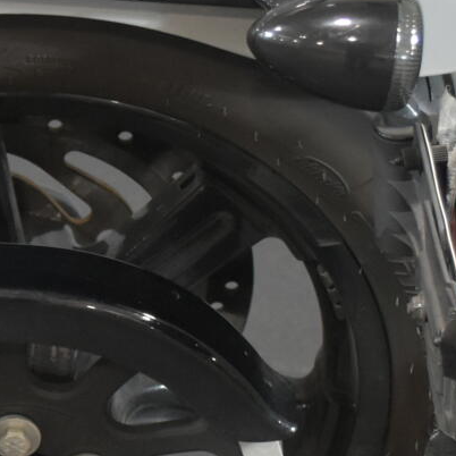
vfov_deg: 9.5
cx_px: -120
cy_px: 280
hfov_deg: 9.4
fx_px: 2744
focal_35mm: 184
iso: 1600
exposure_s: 1/15
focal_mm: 29
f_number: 4.5
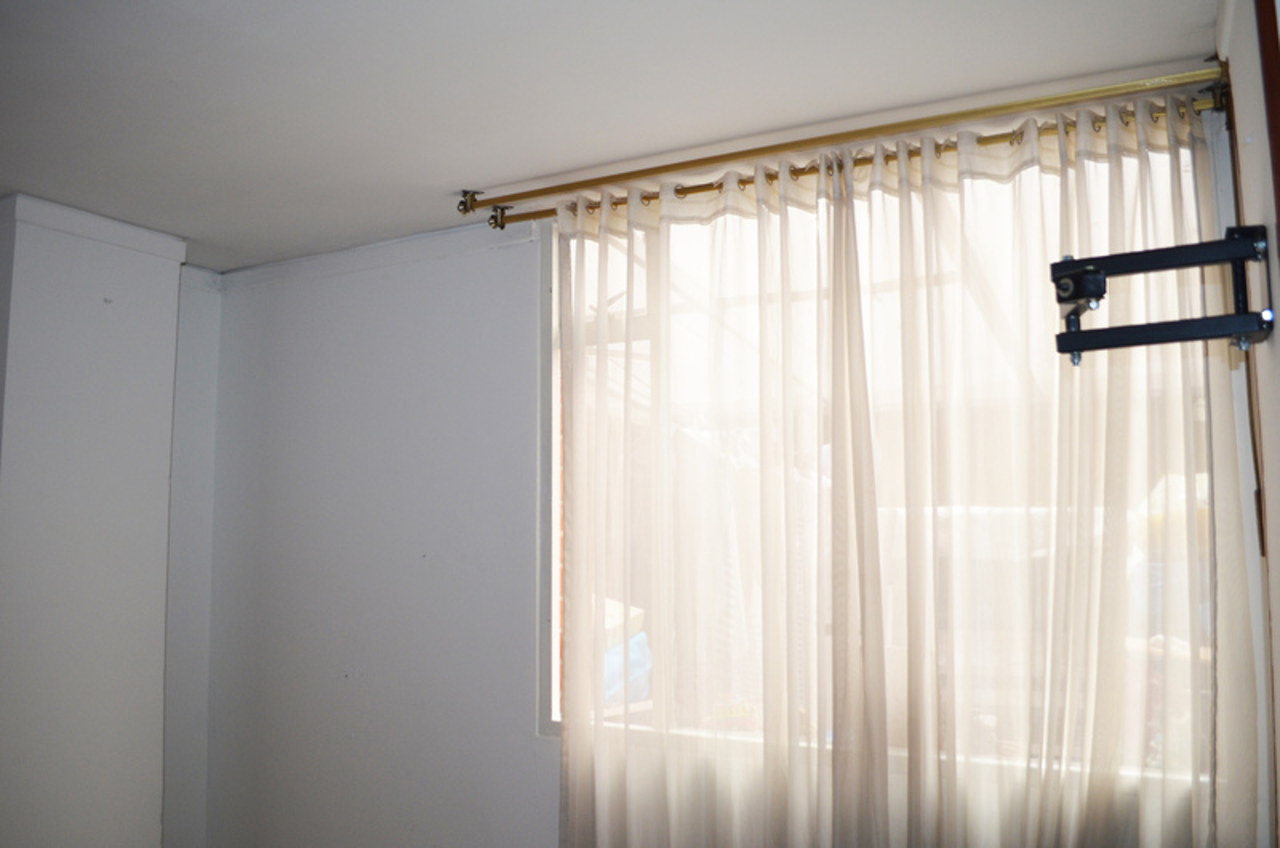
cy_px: 424
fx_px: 958
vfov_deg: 47.7
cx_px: 640
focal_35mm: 27
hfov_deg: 67.5
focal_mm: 18
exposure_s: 1/60
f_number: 3.5
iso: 450
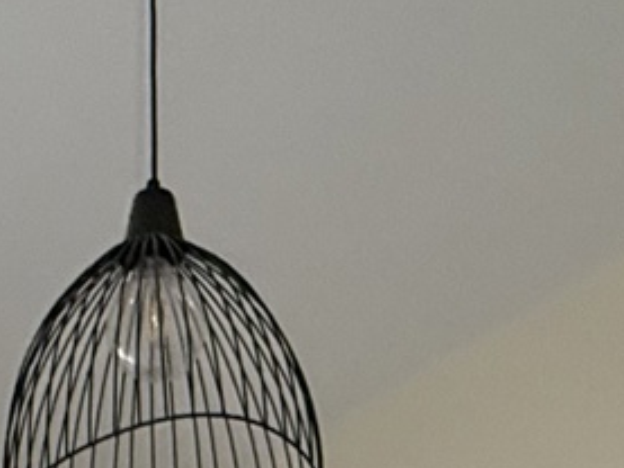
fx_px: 1749
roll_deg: +0.3
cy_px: 1202
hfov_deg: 19.8
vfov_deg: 11.7
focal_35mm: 97
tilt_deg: +0.9
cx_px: 59
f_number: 2.2
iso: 400
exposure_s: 1/100
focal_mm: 2.22
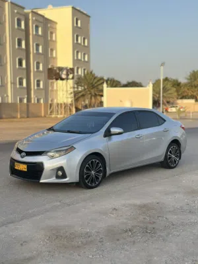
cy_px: 132
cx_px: 99
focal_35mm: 48
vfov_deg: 39.7
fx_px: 366
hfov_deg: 30.3
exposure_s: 1/690
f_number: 1.78
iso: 80
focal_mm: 6.86
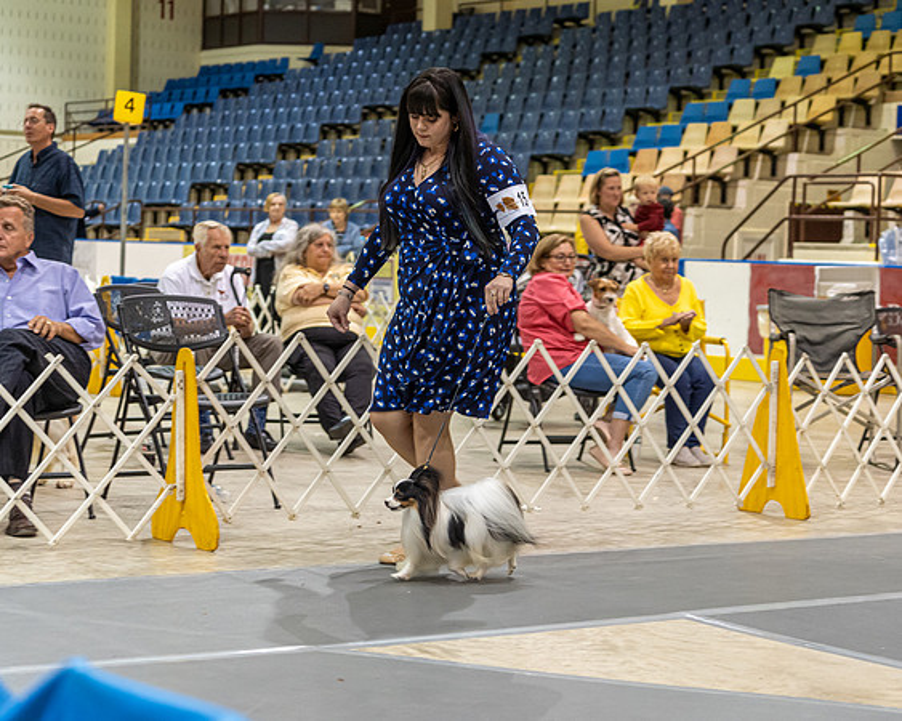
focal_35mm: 79
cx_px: 451
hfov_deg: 24.2
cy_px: 360
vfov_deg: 19.4
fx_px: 2104
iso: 3200
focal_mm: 70
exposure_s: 1/200
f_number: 4
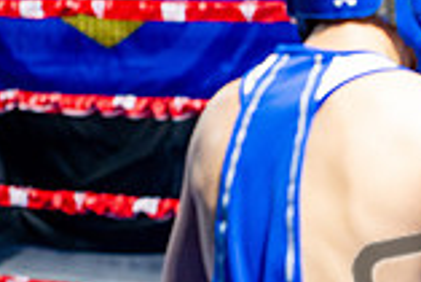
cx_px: 359
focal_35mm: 185
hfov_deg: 11.1
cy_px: 289
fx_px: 2165
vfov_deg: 7.4
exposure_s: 1/1000
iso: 4000
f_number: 2
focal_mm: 50
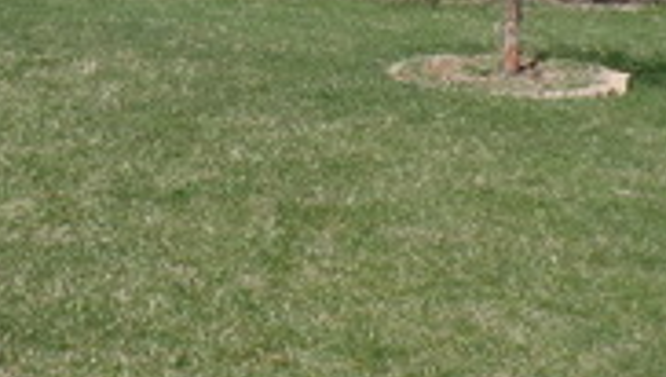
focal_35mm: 88
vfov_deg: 13.5
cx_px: 73
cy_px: -37
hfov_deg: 23.5
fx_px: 1556
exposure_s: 1/1000
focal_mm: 4.1
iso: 80
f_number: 3.5
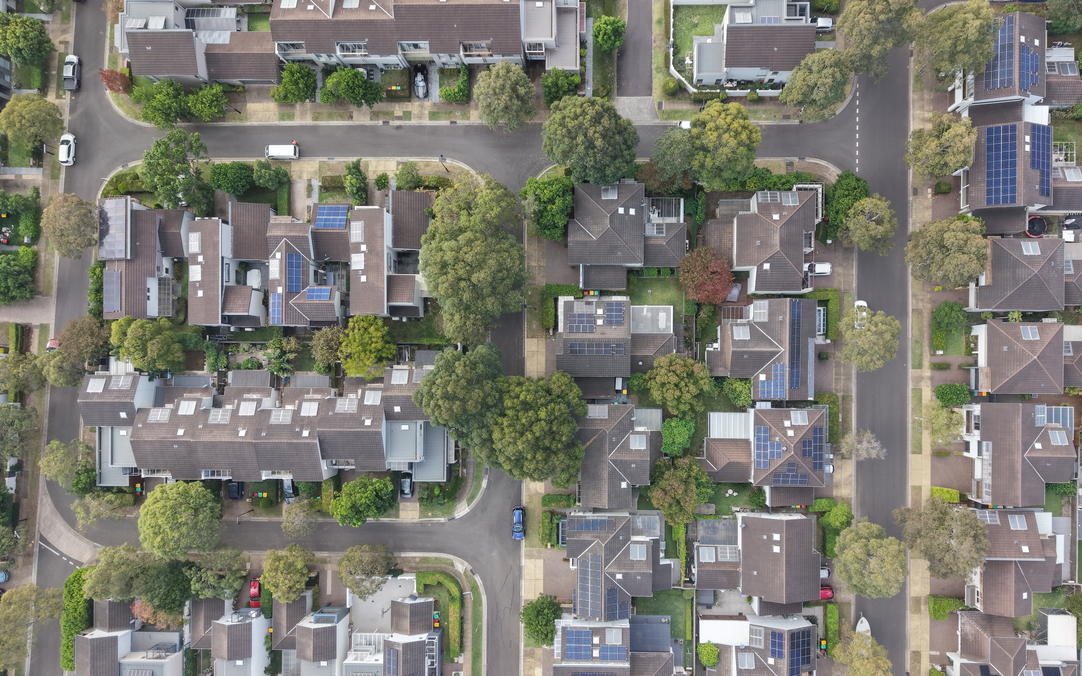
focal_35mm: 28
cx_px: 586
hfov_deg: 66.4
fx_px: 826
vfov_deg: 44.5
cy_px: 374
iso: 230
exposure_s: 1/800
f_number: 1.8
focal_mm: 8.67
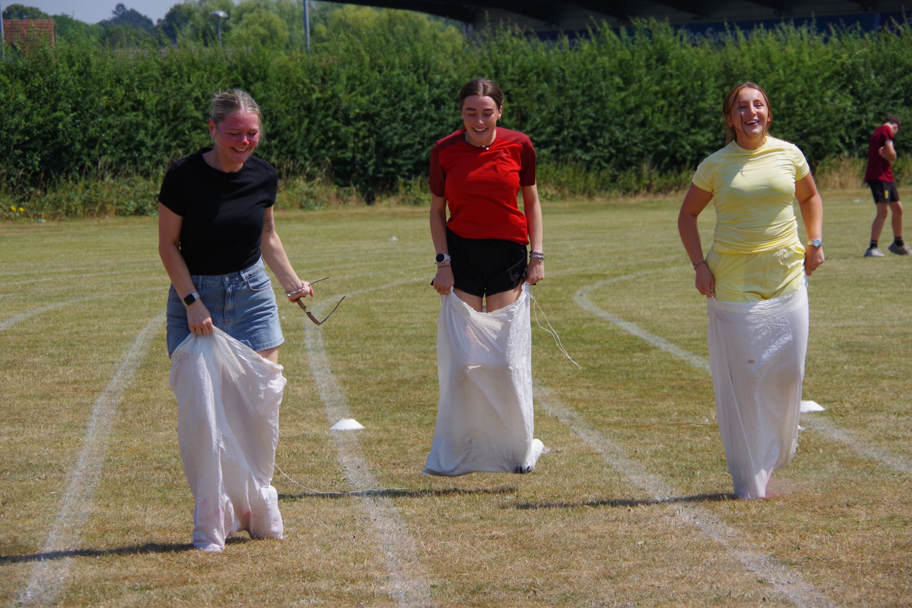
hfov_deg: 12.0
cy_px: 304
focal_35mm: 172
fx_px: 4357
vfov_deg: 8.0
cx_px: 456
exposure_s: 1/1000
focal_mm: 115
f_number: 8
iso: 400
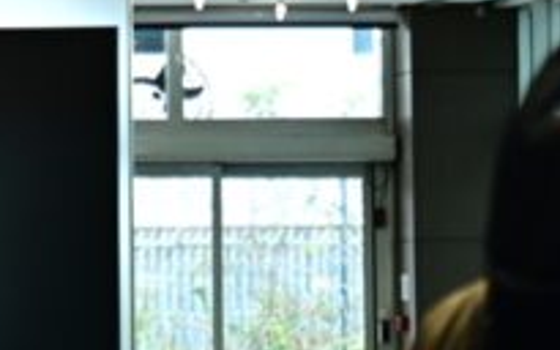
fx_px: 3982
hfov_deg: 8.0
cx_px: 453
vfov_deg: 5.0
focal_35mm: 261
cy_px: -189
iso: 640
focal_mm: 70
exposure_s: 1/500
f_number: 4
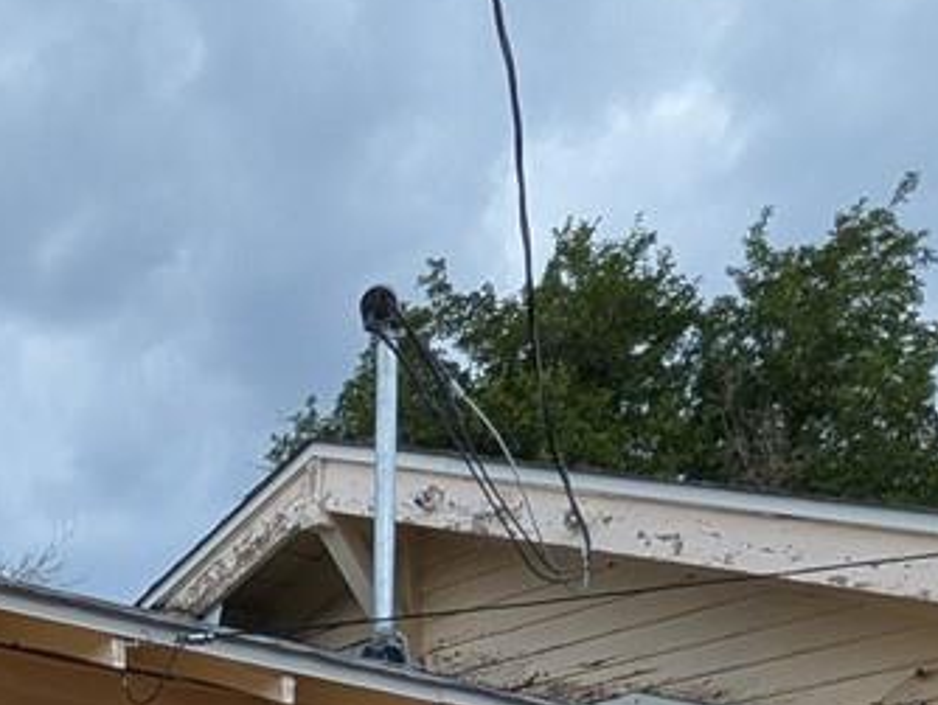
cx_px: -107
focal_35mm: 67
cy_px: 1284
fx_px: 1817
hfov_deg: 26.5
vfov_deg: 17.6
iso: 49
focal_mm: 1.83
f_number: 2.2
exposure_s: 1/141
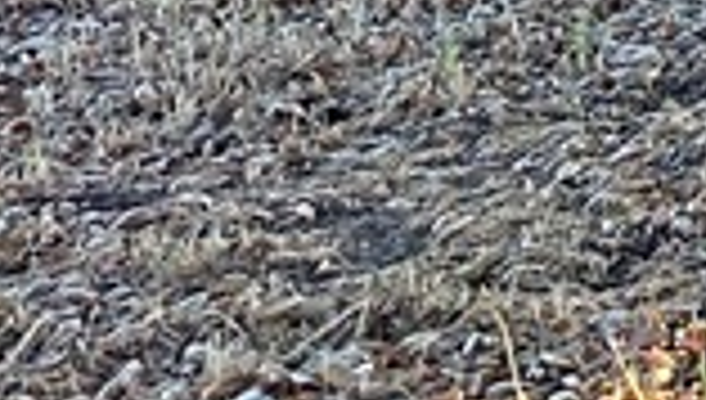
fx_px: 3188
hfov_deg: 9.5
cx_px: 2185
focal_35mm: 170
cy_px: -840
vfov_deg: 6.5
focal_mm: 6.86
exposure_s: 1/121
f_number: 1.78
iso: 160
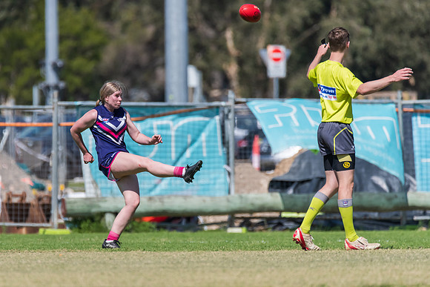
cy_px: 171
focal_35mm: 796
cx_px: 148
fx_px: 9504
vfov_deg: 1.7
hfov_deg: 2.6
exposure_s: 1/4000
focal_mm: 600
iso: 800
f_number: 6.3
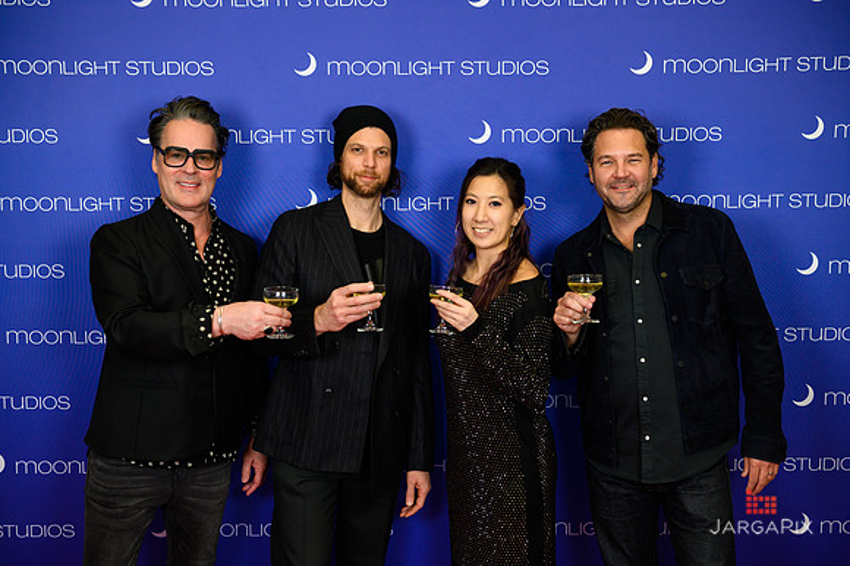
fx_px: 944
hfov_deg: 48.5
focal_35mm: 40
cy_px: 283
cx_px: 425
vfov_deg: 33.4
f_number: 5
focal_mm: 40
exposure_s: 1/320
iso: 1000
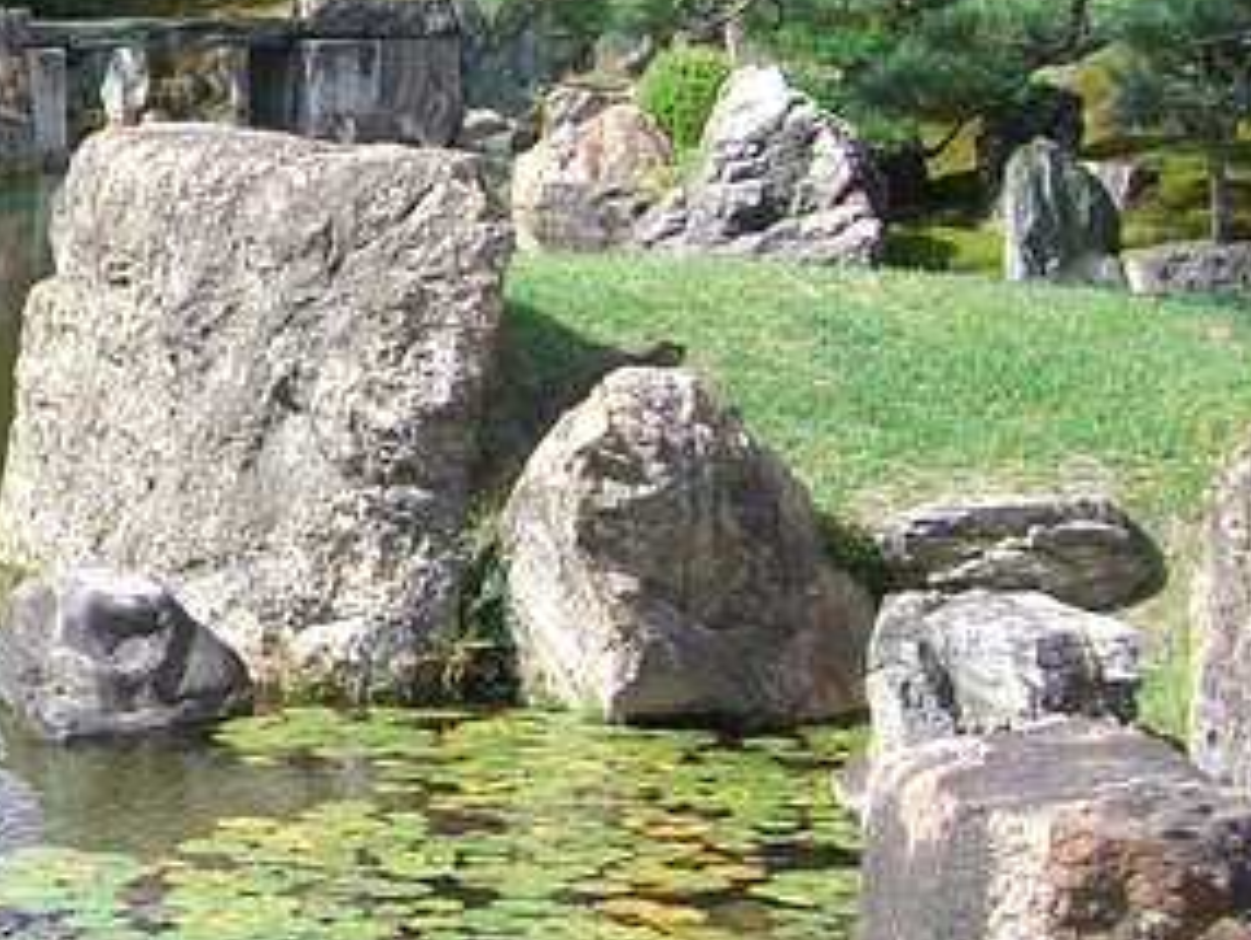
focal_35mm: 136
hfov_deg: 13.7
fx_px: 4919
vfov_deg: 10.9
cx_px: -586
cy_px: 350
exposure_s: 1/400
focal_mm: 7.9
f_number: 2.8
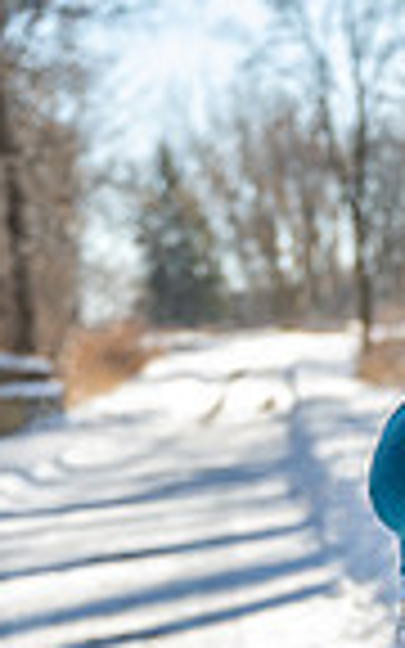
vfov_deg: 13.3
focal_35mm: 156
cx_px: 616
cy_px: 603
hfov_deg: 8.2
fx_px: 2755
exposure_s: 1/1000
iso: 125
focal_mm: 49
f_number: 2.8
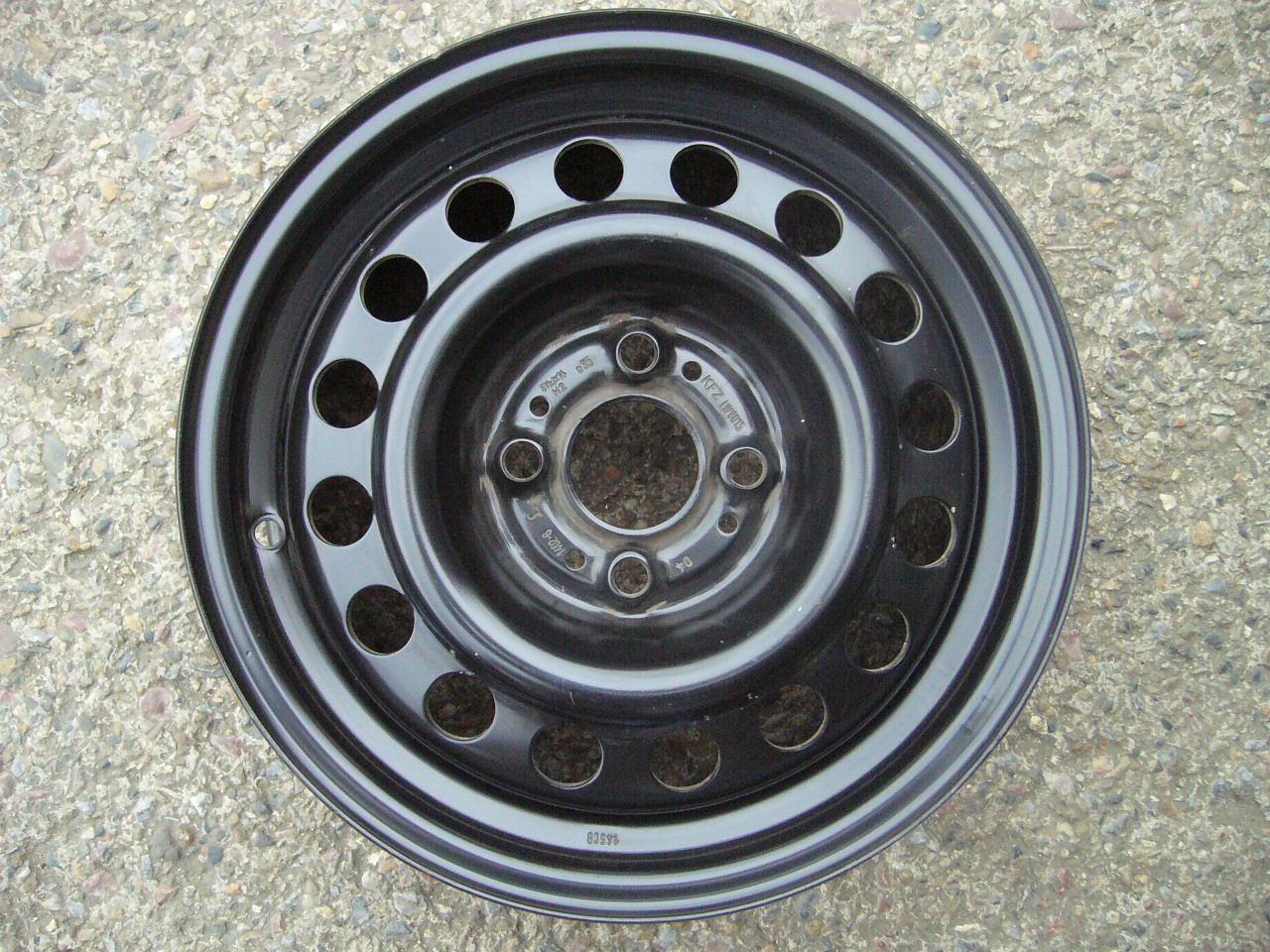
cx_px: 635
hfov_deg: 52.6
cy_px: 476
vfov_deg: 40.7
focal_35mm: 35
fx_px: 1284
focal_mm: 5.8
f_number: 2.8
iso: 400
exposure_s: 1/250
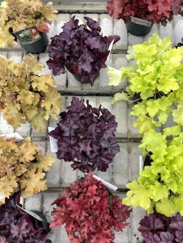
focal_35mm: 29
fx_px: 204
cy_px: 125
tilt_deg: -77.9
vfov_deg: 61.6
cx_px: 100
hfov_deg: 48.2
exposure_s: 1/121
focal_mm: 4.2
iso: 40
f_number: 1.6
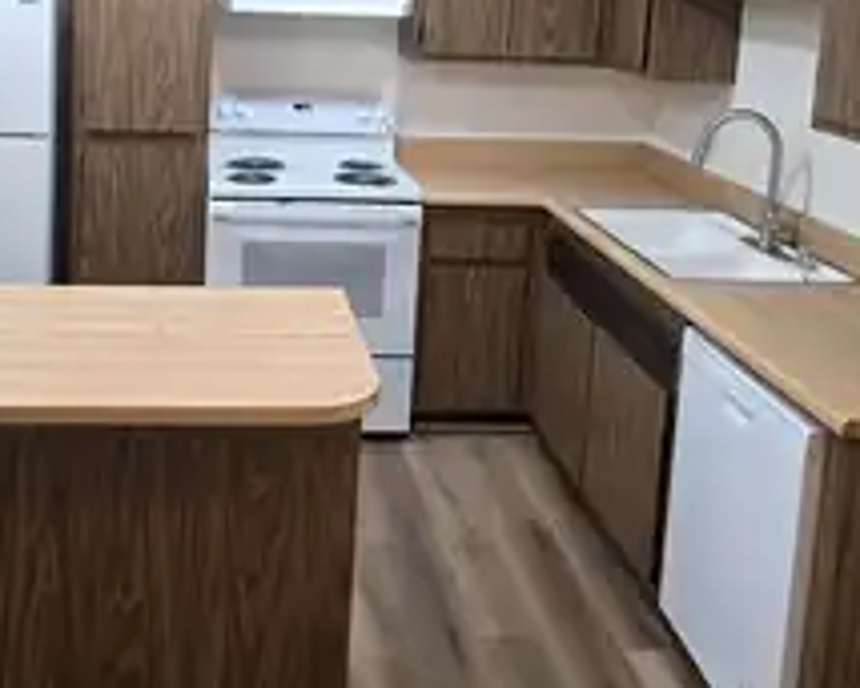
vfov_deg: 34.2
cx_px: 301
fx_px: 1069
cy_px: 109
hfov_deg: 43.4
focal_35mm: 42
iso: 200
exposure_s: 1/120
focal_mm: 6.3
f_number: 1.7
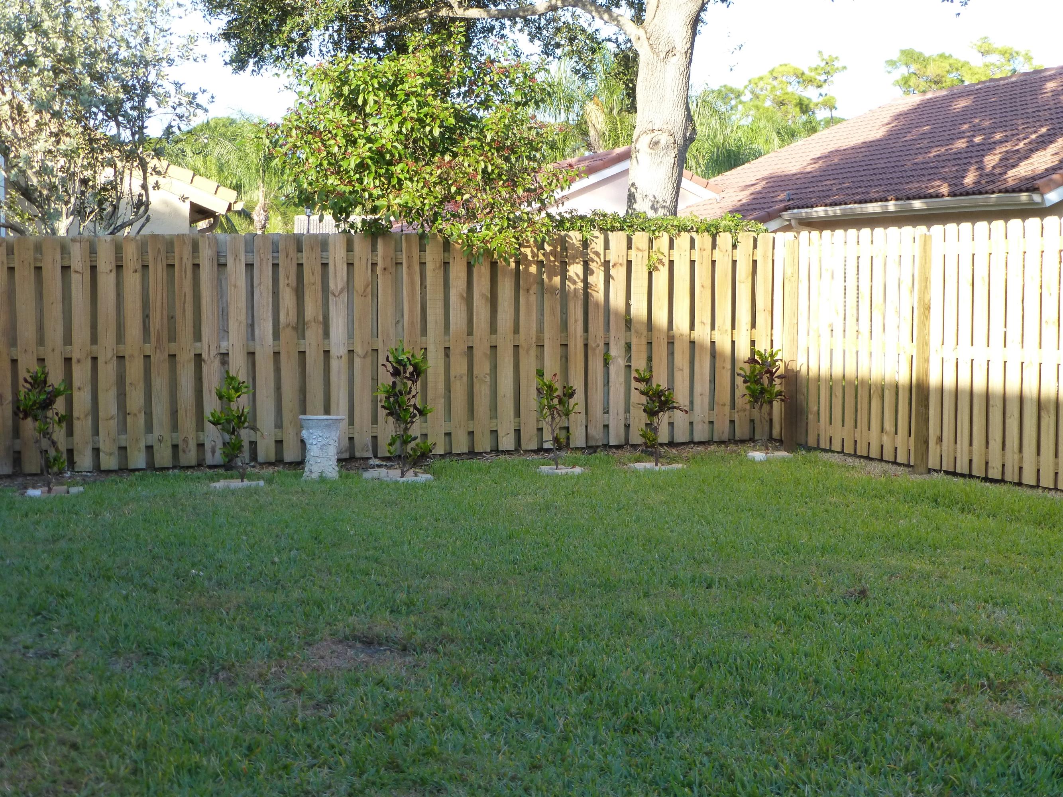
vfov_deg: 27.0
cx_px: 532
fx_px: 1658
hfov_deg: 35.5
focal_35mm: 54
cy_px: 398
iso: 160
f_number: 4.6
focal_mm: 9.7
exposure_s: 1/125
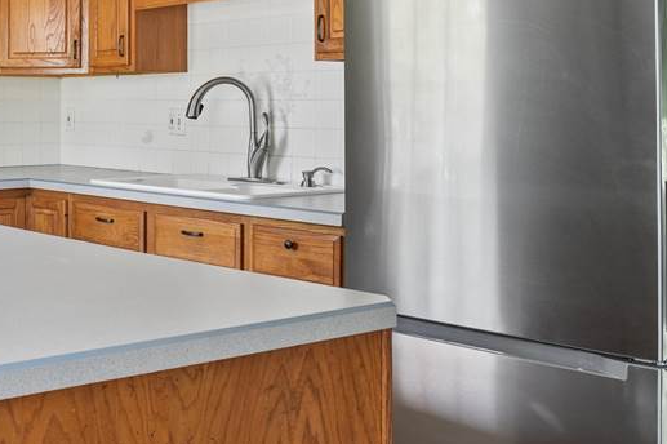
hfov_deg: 33.9
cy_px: 94
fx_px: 963
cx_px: -39
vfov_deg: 25.5
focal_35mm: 52
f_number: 9
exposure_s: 1/15
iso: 500
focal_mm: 21
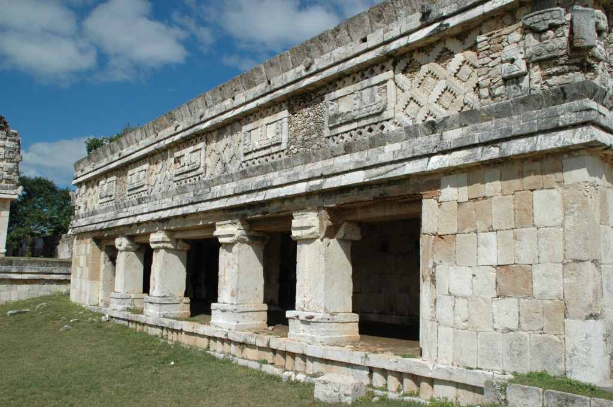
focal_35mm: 33
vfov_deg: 39.9
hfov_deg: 57.3
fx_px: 561
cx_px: 306
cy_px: 204
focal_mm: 22
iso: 400
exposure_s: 1/640
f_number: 13
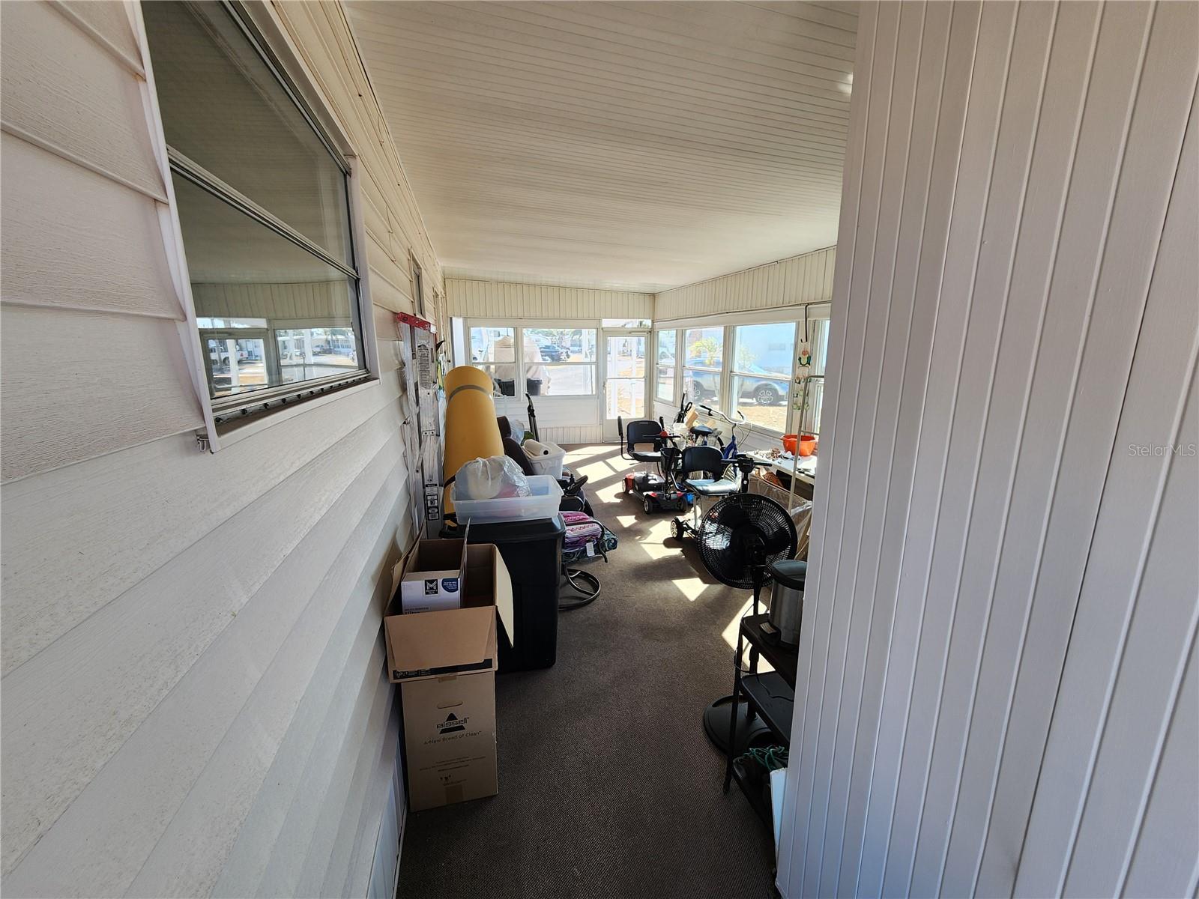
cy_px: 450
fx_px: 450
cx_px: 600
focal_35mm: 13
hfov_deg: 106.2
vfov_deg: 89.9
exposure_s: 1/130
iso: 50
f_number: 2.2
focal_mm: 2.2
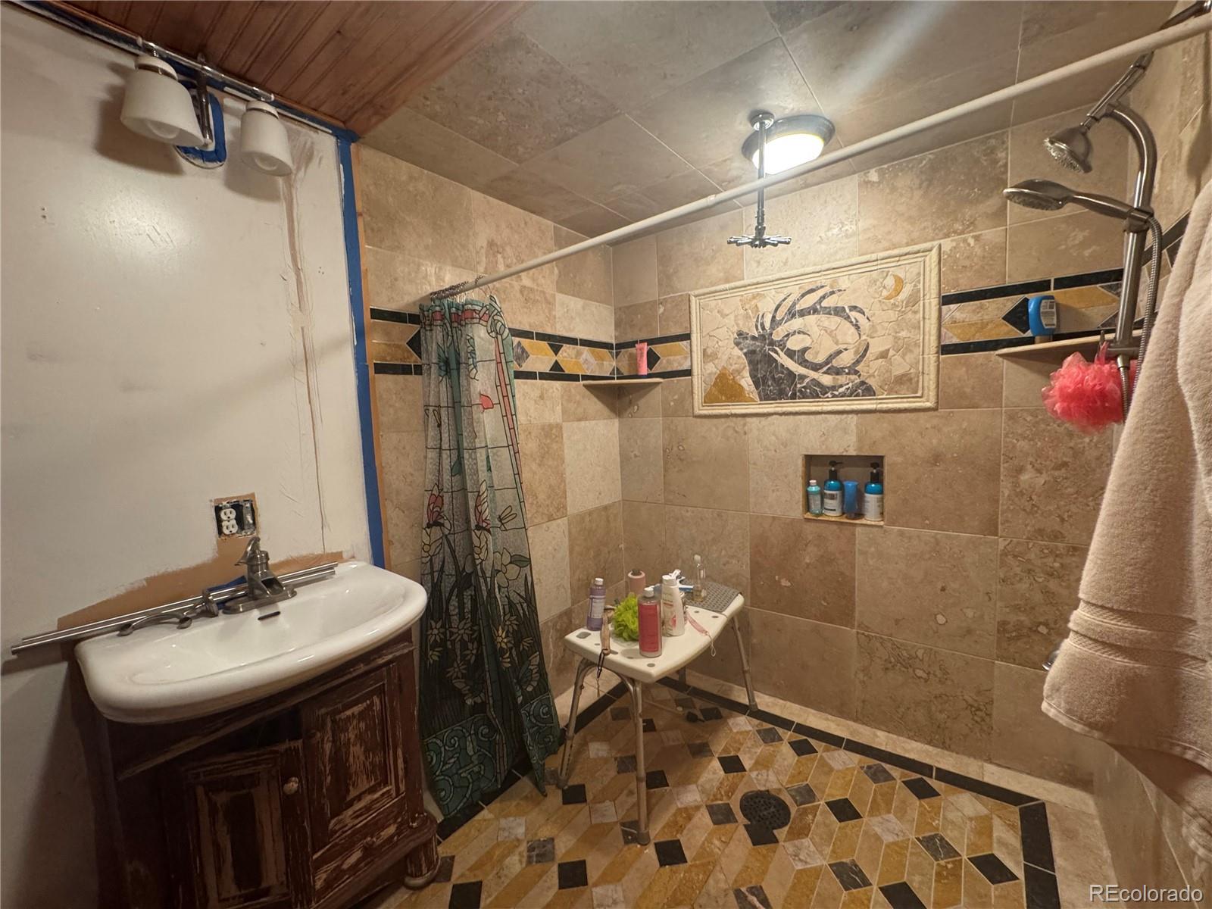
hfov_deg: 102.1
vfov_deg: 85.7
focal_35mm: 14
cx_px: 606
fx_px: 490
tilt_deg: -6.6
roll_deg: +2.7
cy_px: 454
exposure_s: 1/60
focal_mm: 2.22
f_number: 2.2
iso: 400
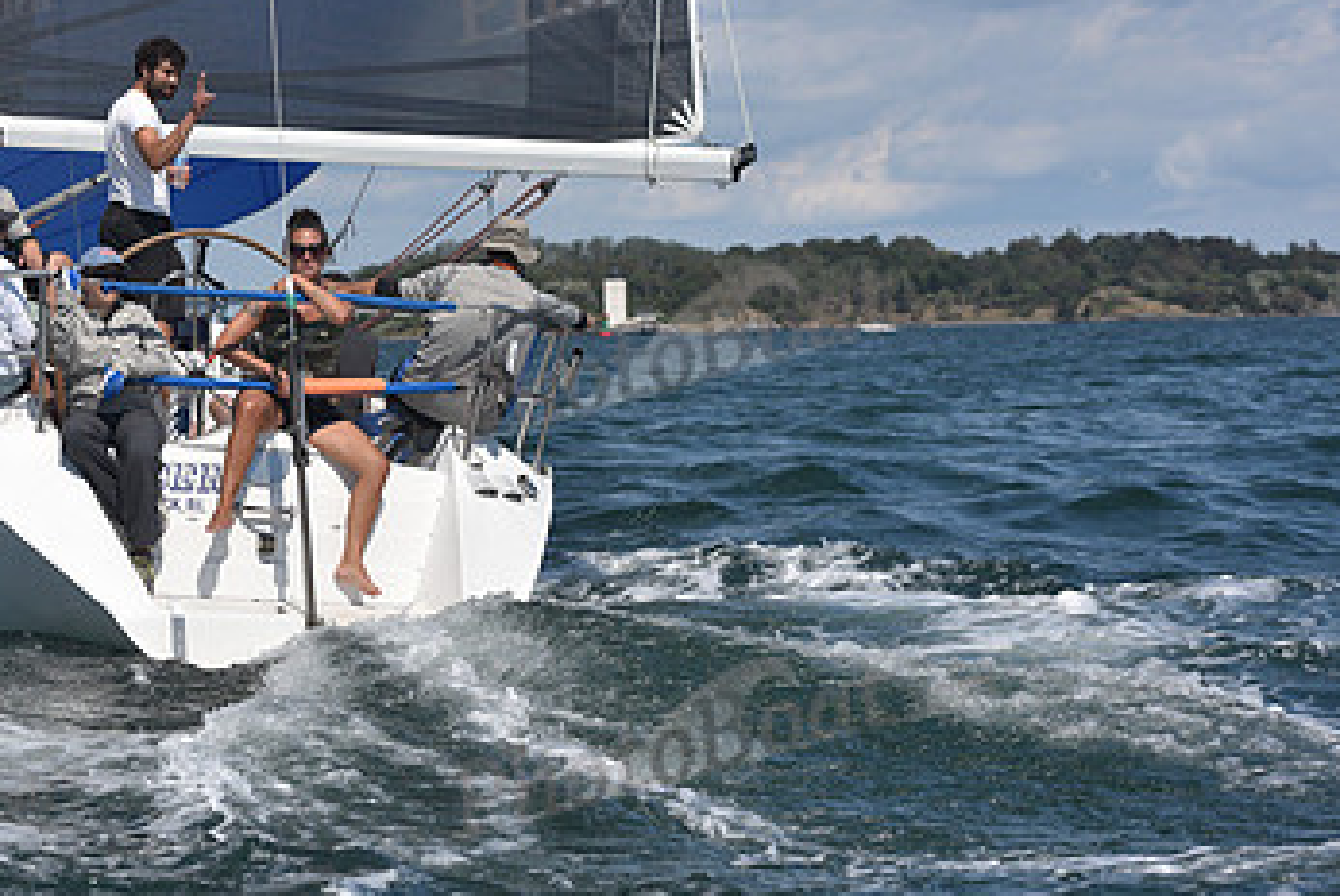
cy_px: 199
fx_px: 4359
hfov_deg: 17.3
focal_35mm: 117
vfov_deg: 11.7
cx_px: 255
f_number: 5.6
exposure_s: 1/1600
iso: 250
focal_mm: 70
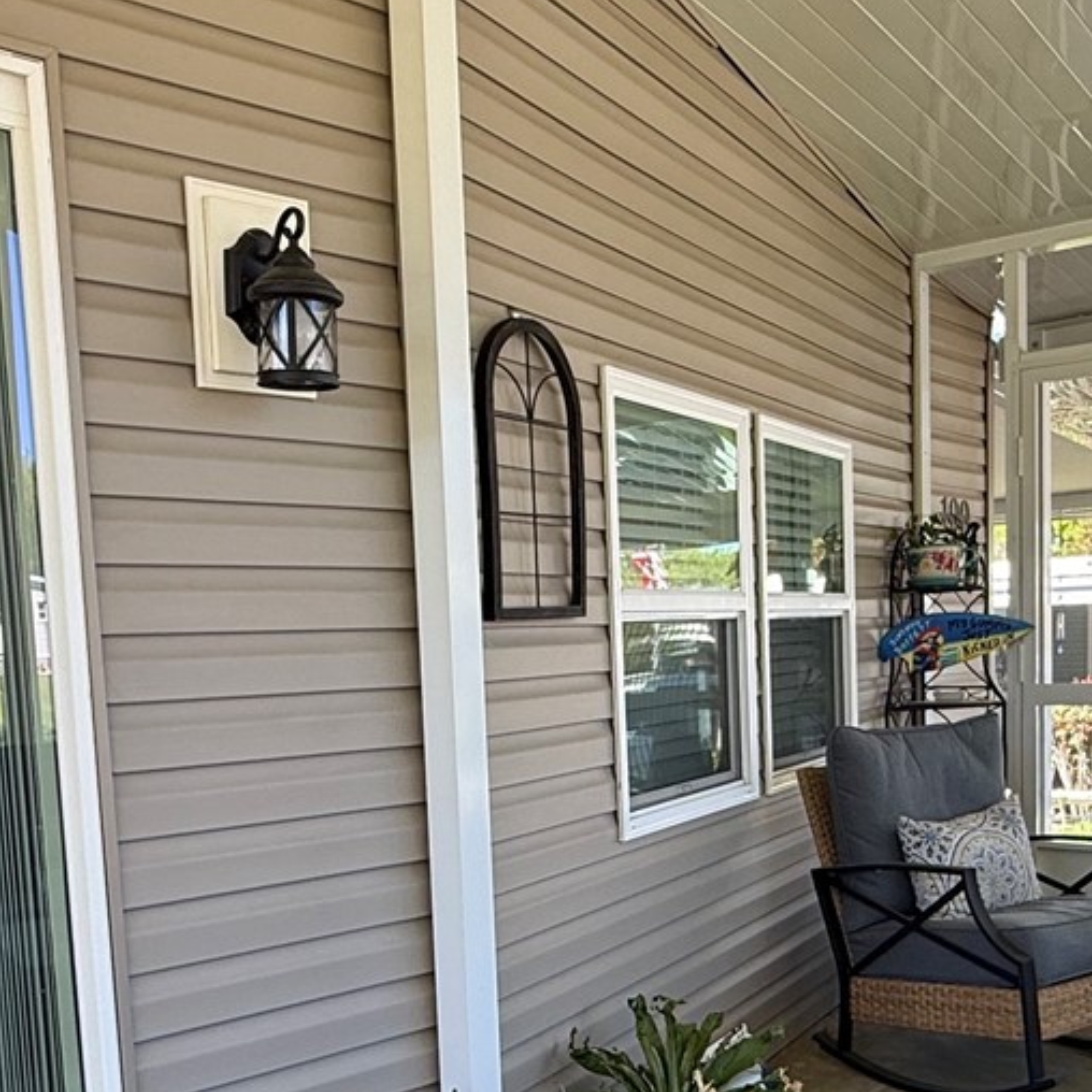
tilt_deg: -5.6
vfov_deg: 41.9
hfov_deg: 42.8
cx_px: 615
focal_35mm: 39
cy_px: 782
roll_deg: +1.8
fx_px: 1392
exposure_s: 1/124
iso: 64
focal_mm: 2.22
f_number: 2.2
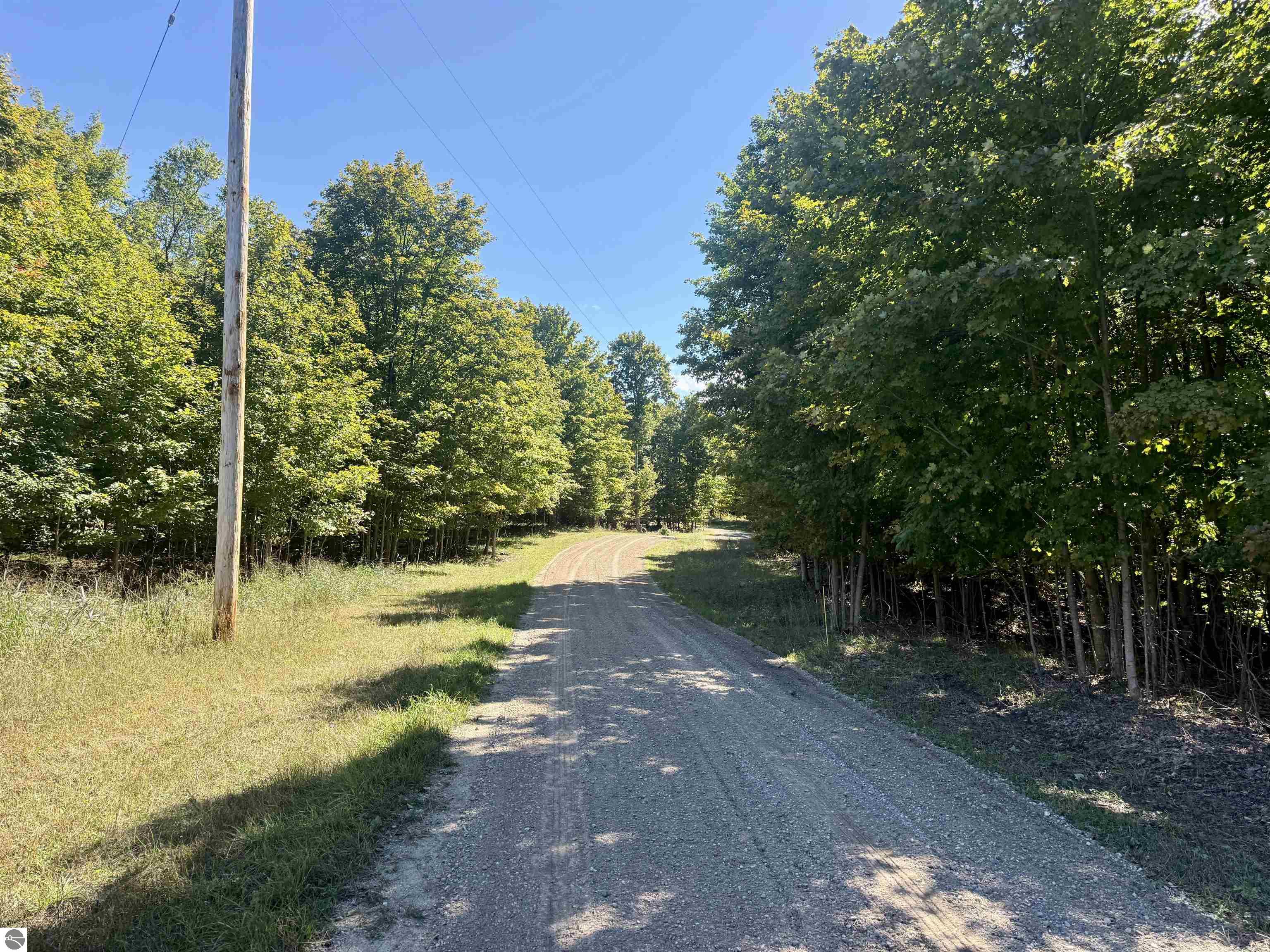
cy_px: 476
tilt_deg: +7.1
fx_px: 881
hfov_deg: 71.6
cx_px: 635
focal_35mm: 24
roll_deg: -0.4
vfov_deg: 56.8
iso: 100
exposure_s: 1/1770
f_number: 1.78
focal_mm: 6.76
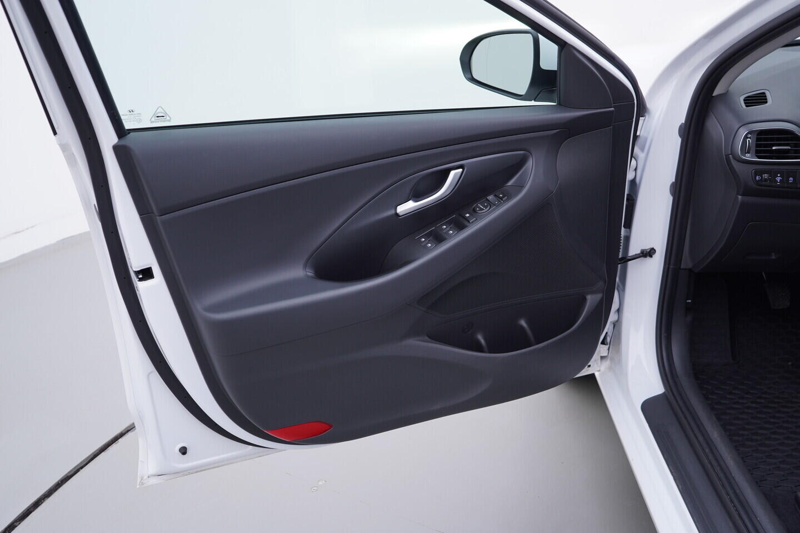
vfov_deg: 36.9
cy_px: 266
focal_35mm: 36
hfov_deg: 53.1
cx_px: 400
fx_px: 800
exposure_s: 1/60
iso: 125
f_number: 3.5
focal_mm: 24
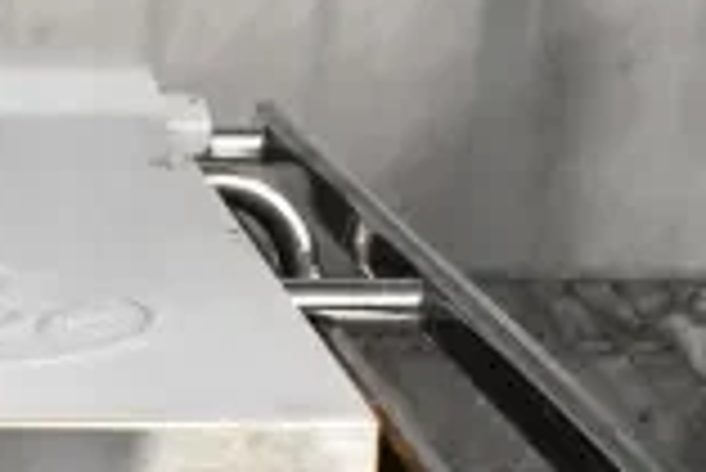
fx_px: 2865
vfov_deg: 9.4
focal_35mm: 146
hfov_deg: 12.6
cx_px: -639
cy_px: 384
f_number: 4
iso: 6400
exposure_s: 1/60
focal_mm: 25
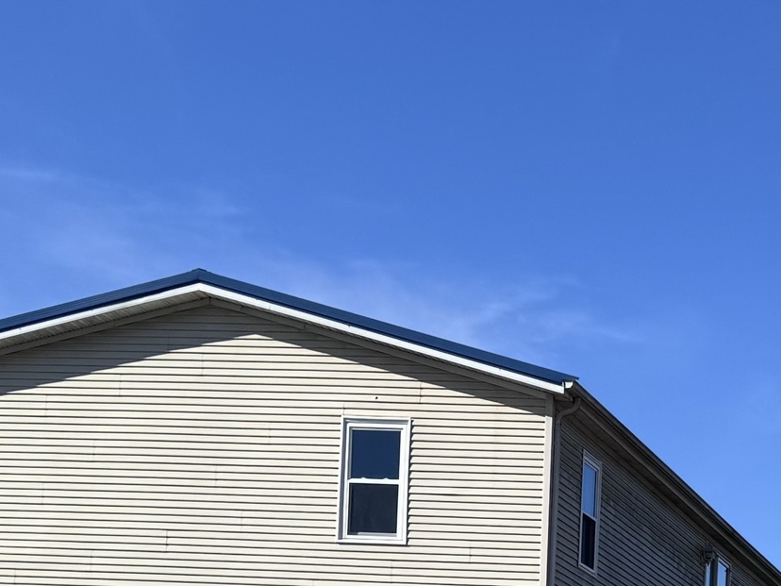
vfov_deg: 15.4
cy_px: 863
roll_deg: -2.7
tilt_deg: +0.6
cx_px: 844
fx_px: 2008
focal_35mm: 89
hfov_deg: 21.0
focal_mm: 6.76
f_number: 1.78
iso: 80
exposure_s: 1/4608
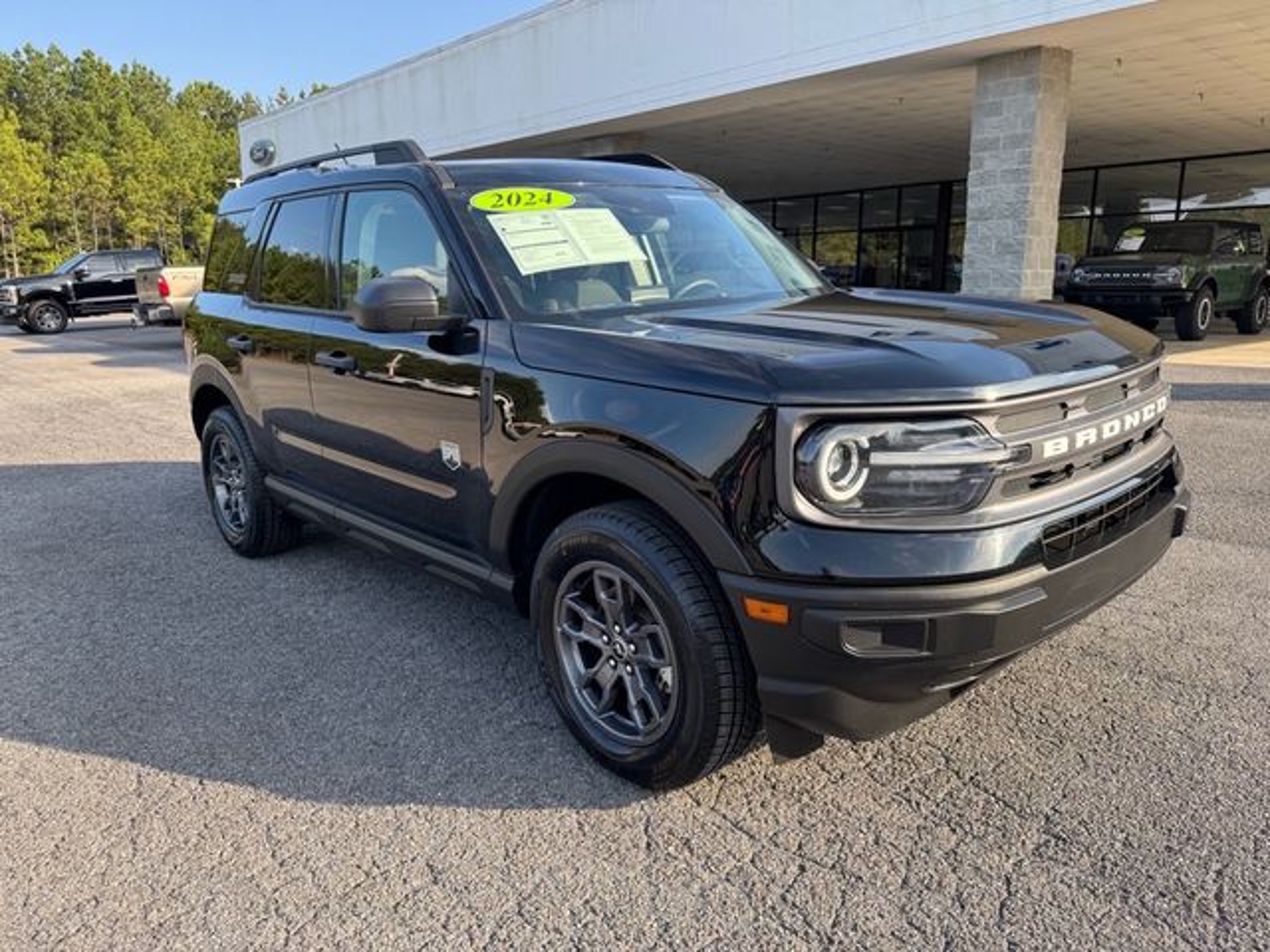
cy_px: 476
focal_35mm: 24
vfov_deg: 56.8
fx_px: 881
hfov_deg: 71.6
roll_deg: +0.1
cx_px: 635
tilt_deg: -12.6
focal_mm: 6.76
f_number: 1.78
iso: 80
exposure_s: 1/671
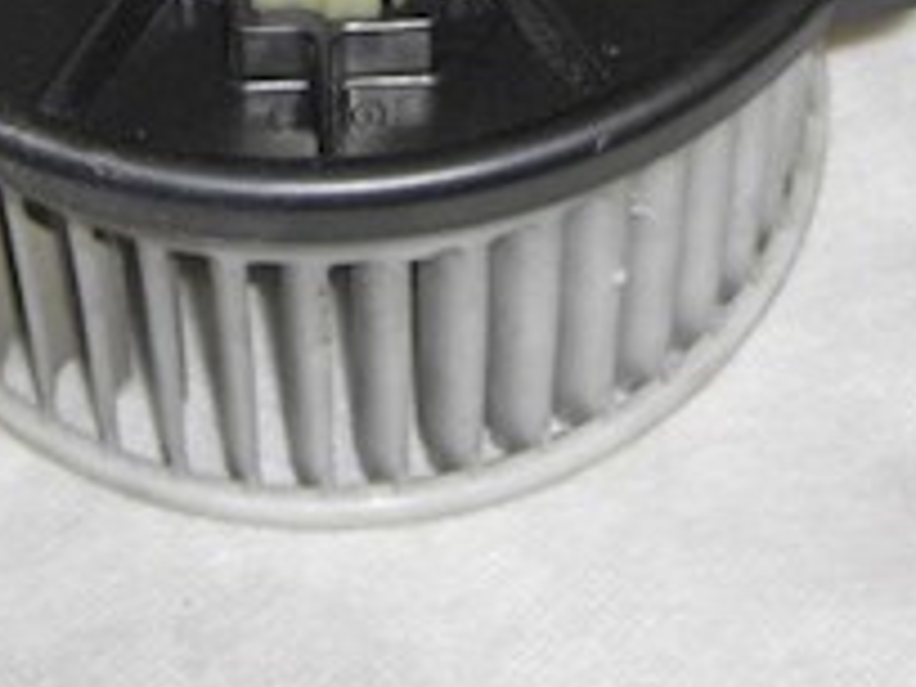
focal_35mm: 119
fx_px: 3149
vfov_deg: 11.9
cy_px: -350
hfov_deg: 16.5
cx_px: 225
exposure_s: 1/60
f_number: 2.8
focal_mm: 7.9
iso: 80
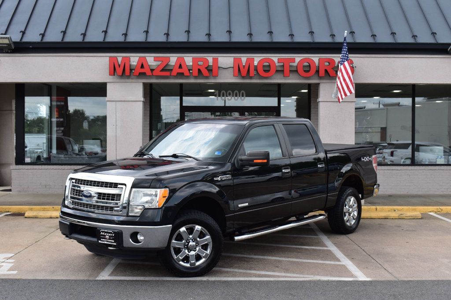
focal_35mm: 45
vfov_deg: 29.8
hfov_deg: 43.6
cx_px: 226
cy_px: 150
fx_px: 564
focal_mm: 30
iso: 400
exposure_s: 1/320
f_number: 10
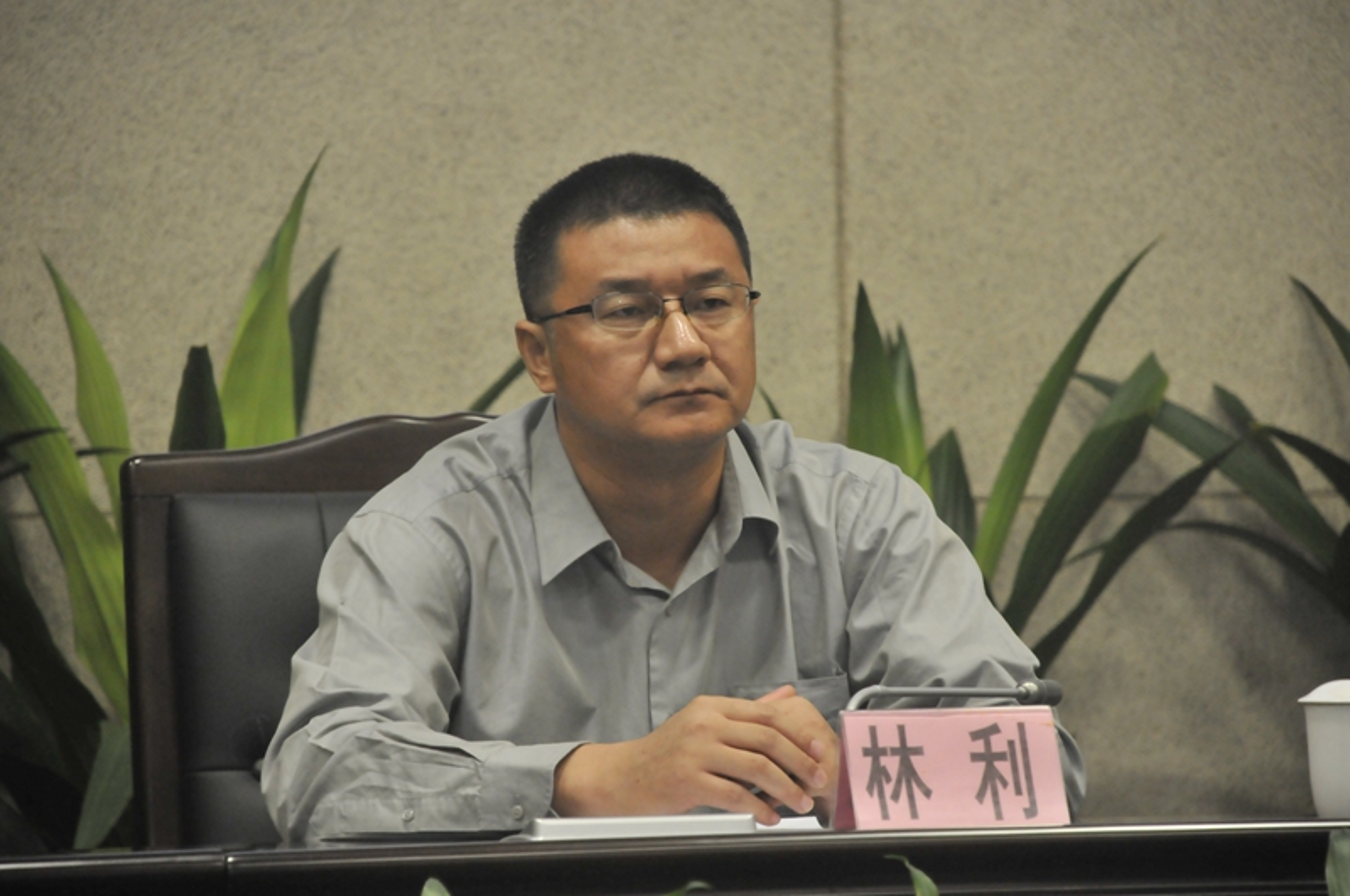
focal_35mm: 202
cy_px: 448
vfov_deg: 6.8
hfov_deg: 10.2
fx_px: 7583
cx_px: 675
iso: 1600
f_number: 5.6
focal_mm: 135
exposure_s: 1/60
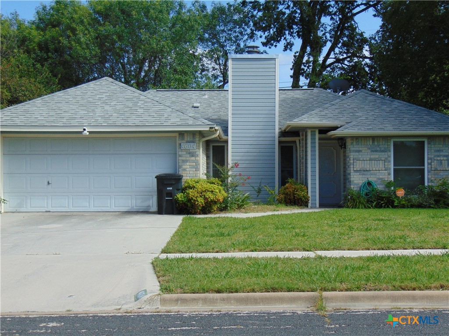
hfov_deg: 32.2
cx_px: 224
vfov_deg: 24.4
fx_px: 778
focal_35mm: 60
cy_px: 168
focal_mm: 10.8
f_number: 3.6
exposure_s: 1/640
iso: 80
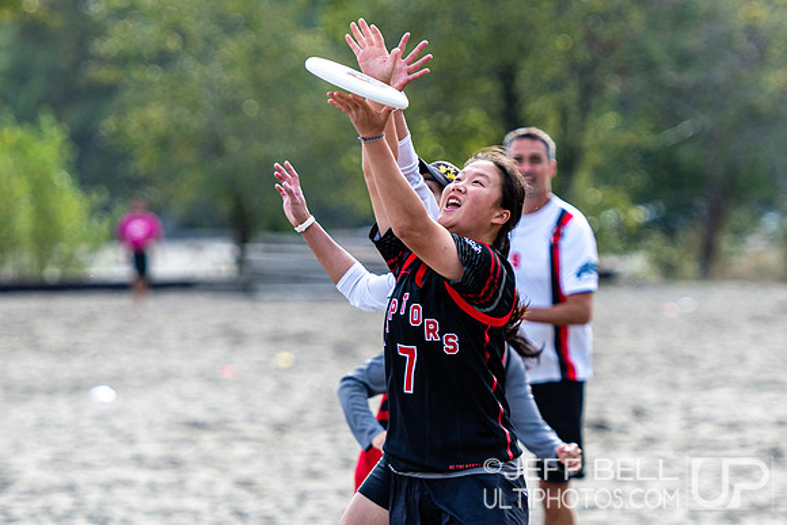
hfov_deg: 5.2
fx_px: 8604
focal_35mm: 394
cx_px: 366
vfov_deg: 3.5
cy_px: 295
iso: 110
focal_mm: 160
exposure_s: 1/1000
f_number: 3.2
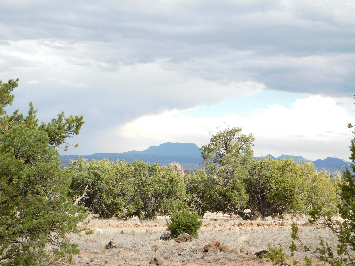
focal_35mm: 66
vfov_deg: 22.3
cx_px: 178
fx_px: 677
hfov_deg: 29.4
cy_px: 133
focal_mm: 11.7
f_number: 4.2
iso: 125
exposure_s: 1/320
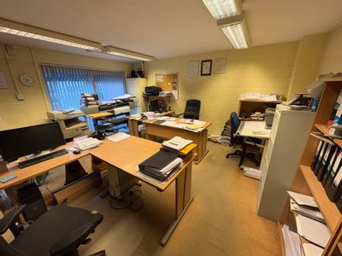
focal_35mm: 14
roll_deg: +1.3
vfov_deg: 85.7
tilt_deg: -16.2
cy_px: 128
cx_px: 171
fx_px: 138
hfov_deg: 102.1
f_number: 2.2
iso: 125
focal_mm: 2.22
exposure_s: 1/100
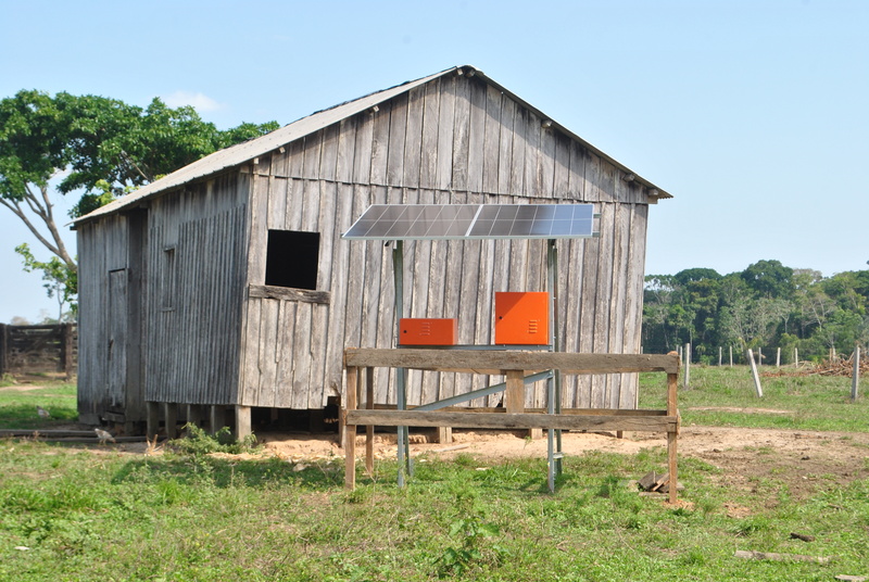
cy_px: 291
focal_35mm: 82
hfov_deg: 24.6
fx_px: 1994
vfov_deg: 16.6
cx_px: 434
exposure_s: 1/200
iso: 200
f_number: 10
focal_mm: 55
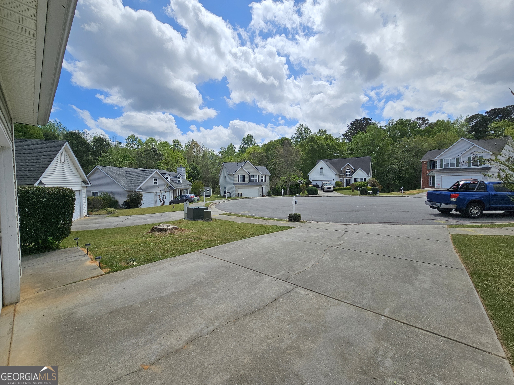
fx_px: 193
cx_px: 257
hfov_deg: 106.2
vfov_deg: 89.9
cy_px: 192
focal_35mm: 13
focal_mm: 2.2
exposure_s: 1/4913
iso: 50
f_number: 2.2
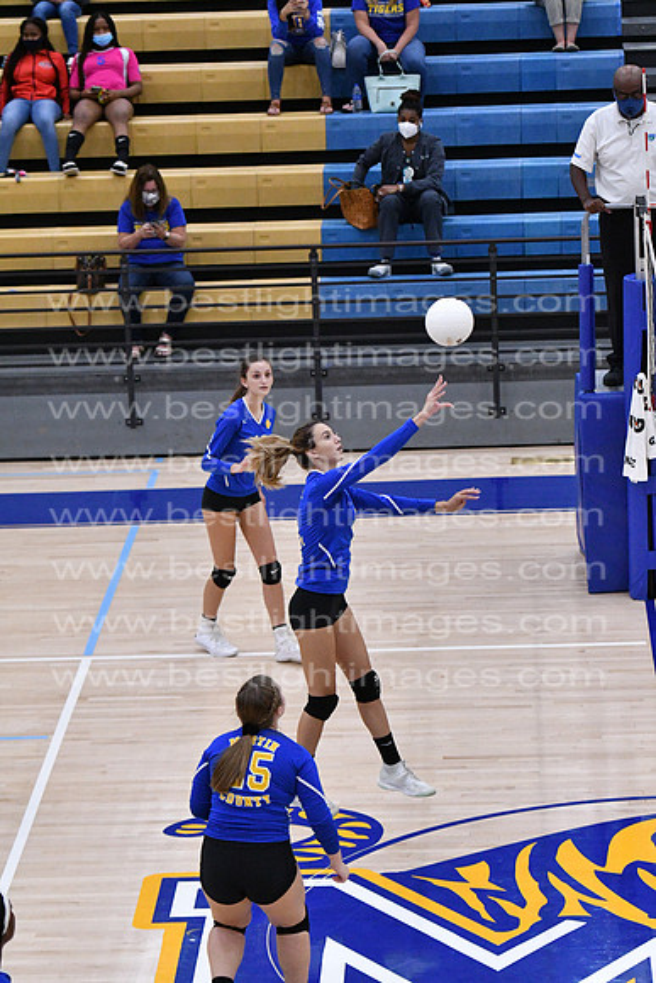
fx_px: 4015
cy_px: 492
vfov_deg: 14.0
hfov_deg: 9.3
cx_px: 328
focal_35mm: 147
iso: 6400
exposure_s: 1/1250
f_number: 3.2
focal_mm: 98
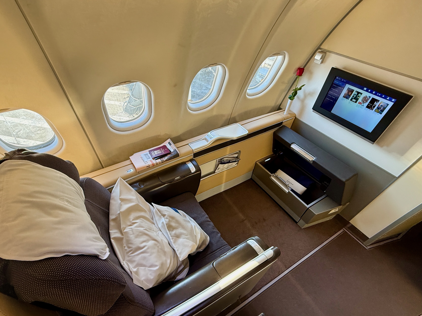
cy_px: 158
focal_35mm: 14
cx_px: 211
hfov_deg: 102.1
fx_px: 171
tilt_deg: -47.5
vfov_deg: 85.7
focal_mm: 2.22
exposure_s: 1/99
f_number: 2.2
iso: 125
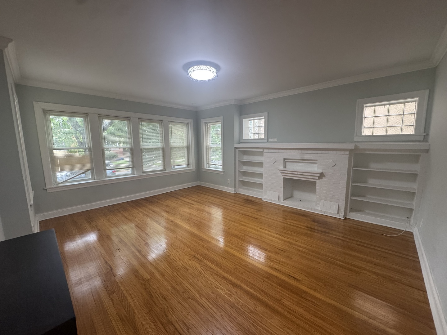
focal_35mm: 14
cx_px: 224
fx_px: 181
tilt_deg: -8.1
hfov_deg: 102.1
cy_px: 168
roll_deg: +1.3
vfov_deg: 85.7
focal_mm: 2.22
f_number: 2.2
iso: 250
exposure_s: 1/120
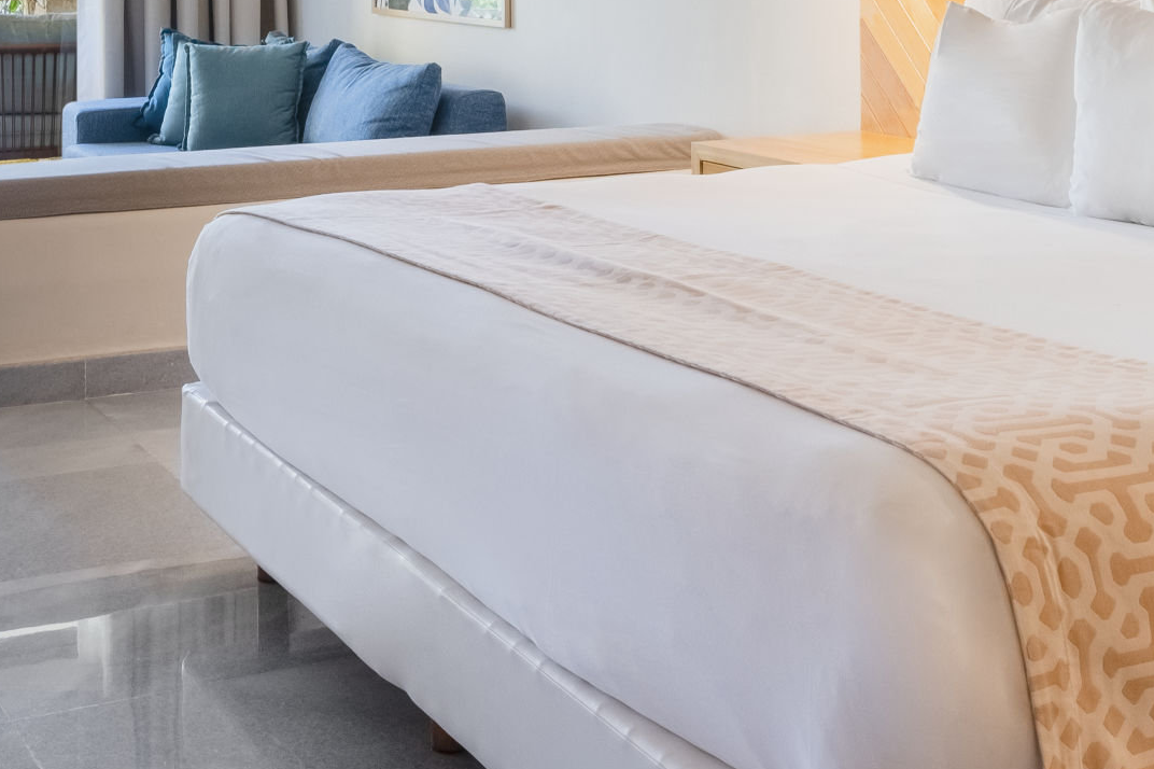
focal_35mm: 58
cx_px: 496
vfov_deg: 21.9
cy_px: -107
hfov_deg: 34.4
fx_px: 1859
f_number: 11
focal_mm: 13.2
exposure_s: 1/100
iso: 500
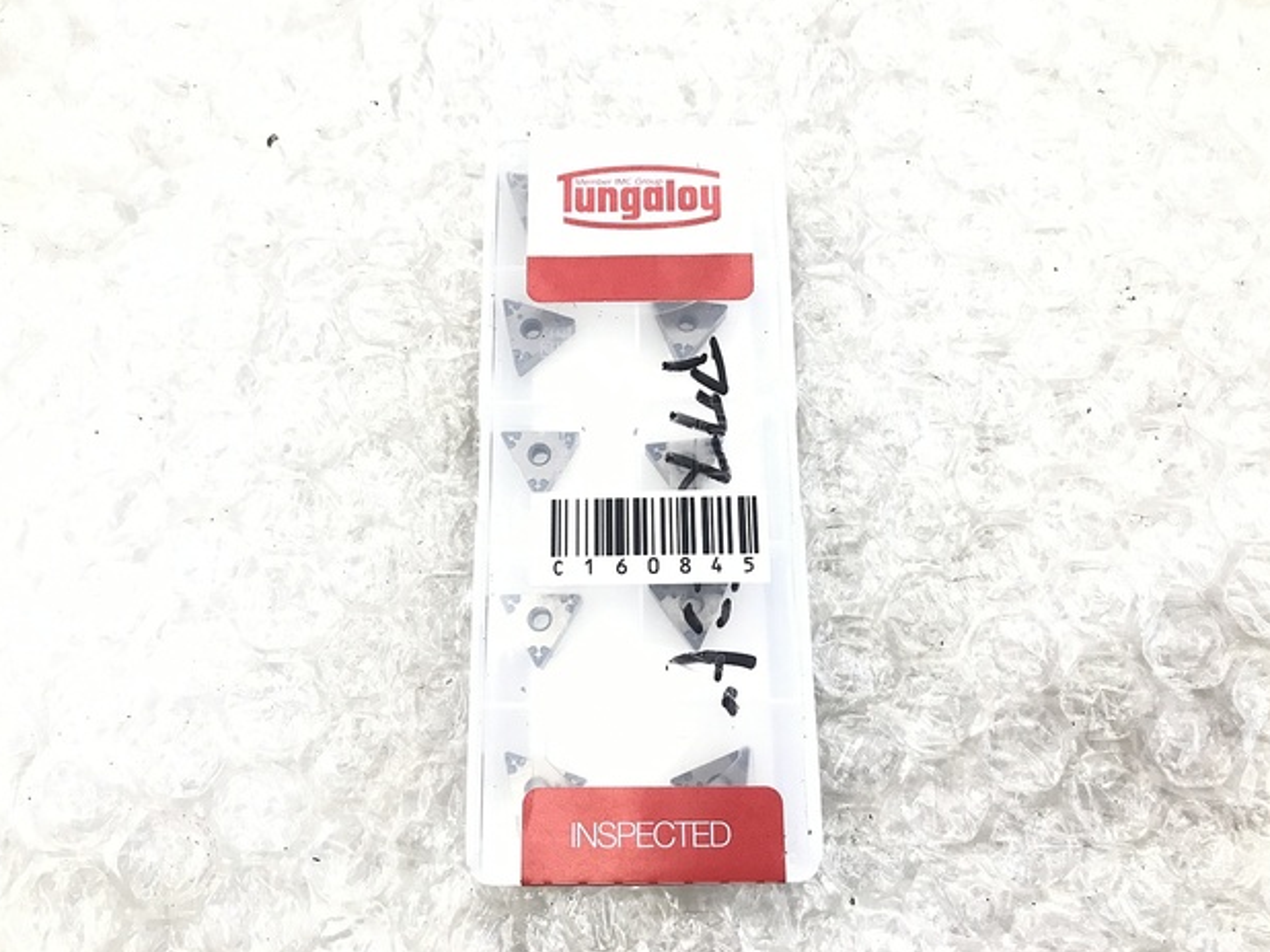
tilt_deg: -77.8
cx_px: 643
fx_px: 1064
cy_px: 479
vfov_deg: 48.2
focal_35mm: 29
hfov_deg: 61.7
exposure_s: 1/33
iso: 25
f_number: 1.8
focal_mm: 3.99
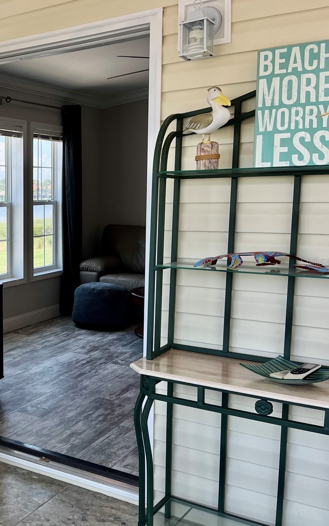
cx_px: -53
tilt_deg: -6.3
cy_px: 262
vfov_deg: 47.2
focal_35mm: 42
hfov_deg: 27.3
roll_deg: +0.6
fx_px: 603
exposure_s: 1/513
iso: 50
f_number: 1.6
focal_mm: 5.1
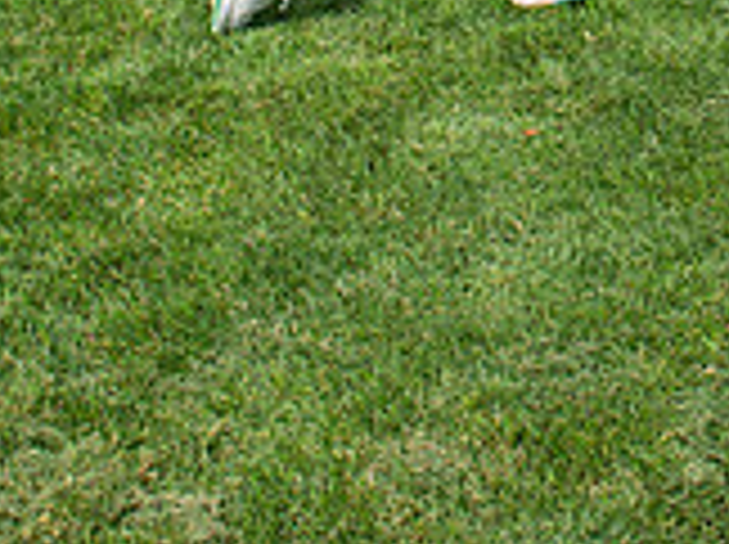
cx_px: 604
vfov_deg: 11.4
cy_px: -610
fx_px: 2397
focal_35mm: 114
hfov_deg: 17.1
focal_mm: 24
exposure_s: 1/320
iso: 400
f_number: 8
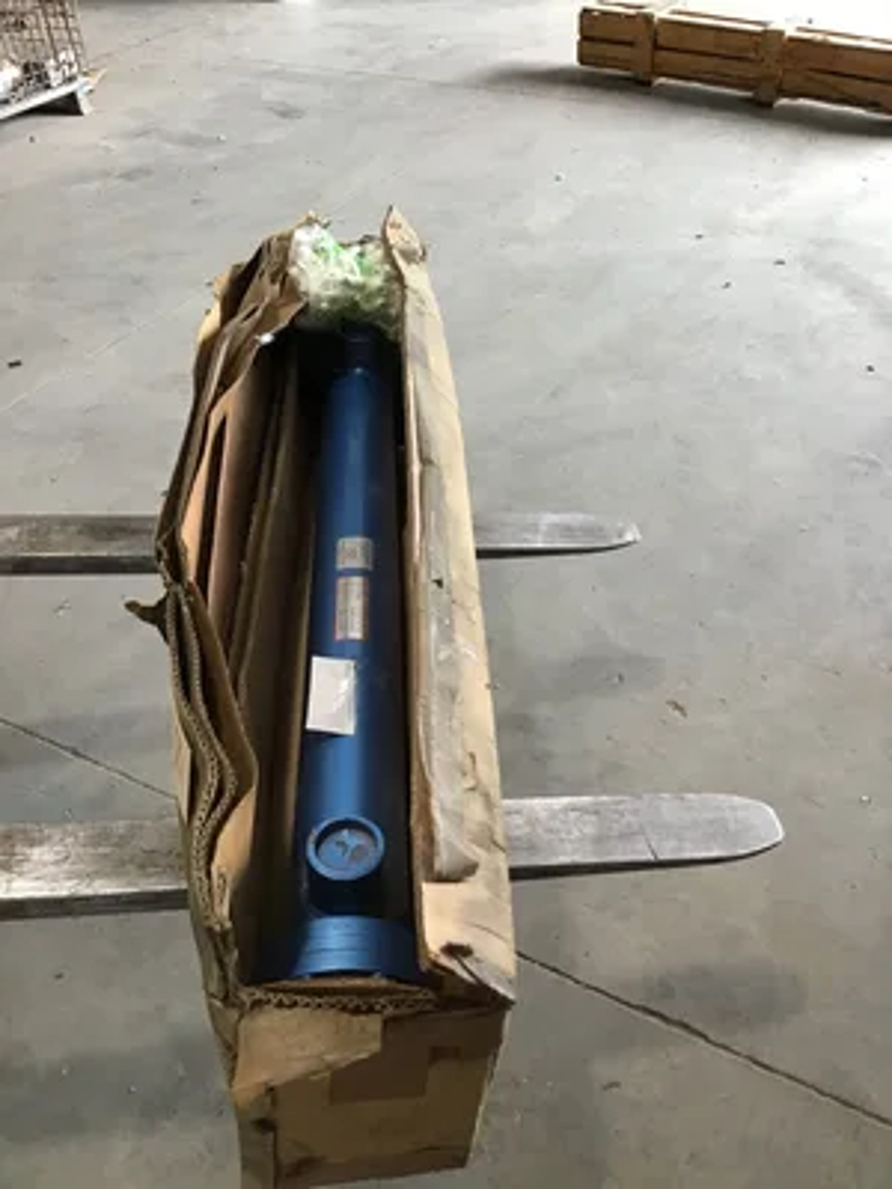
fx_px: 1065
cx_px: 446
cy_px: 594
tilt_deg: -39.5
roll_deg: +2.1
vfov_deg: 58.4
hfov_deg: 45.4
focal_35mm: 31
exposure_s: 1/30
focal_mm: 3.3
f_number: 2.4
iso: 50
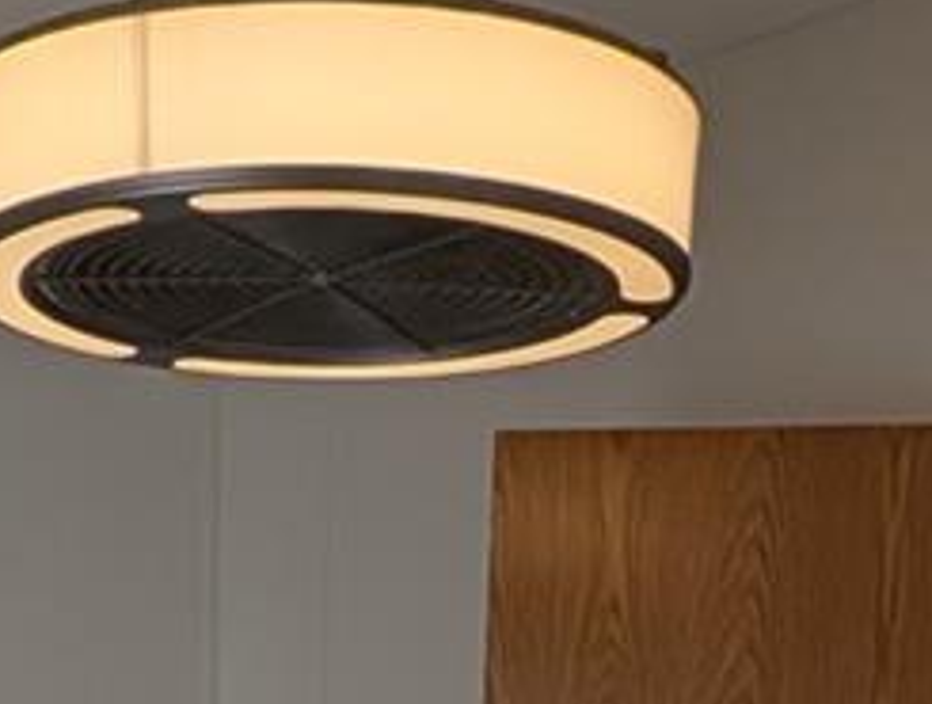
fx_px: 2105
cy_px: 1648
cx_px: 316
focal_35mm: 78
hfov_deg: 24.8
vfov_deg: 13.9
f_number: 1.95
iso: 69
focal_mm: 2.23
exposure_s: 1/120
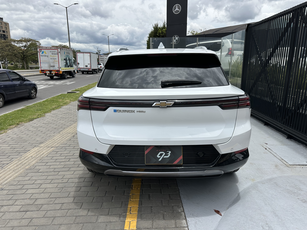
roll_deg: -1.0
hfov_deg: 71.6
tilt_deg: -13.2
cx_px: 154
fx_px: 213
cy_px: 115
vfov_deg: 56.8
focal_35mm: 24
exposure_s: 1/8197
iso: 80
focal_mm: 6.86
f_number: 1.78
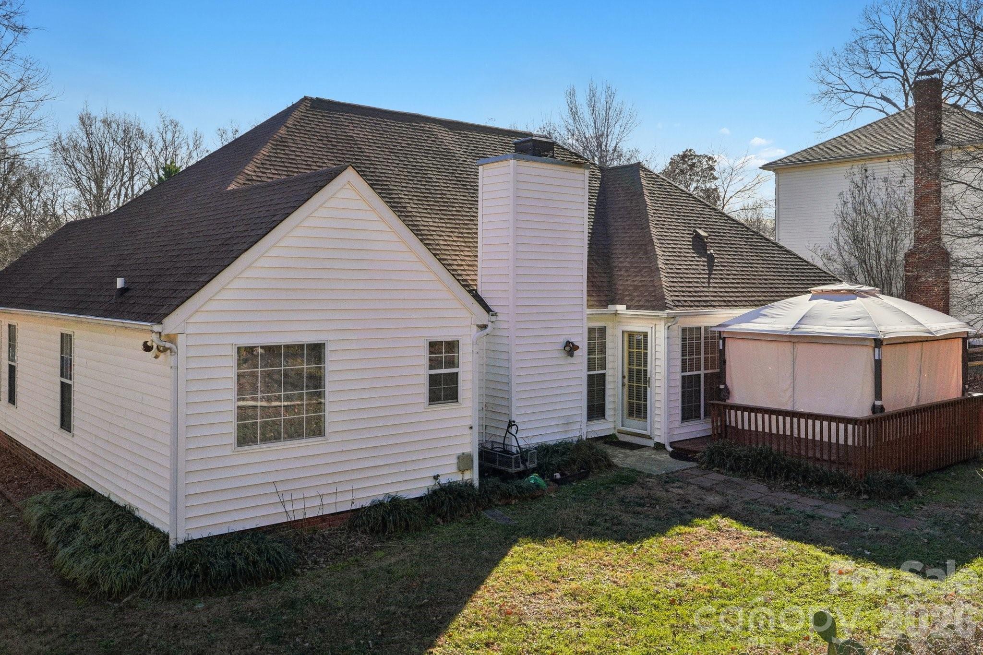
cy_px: 328
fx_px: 819
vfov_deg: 43.6
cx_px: 492
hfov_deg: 61.9
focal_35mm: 30
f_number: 8
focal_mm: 20
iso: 100
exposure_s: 1/750
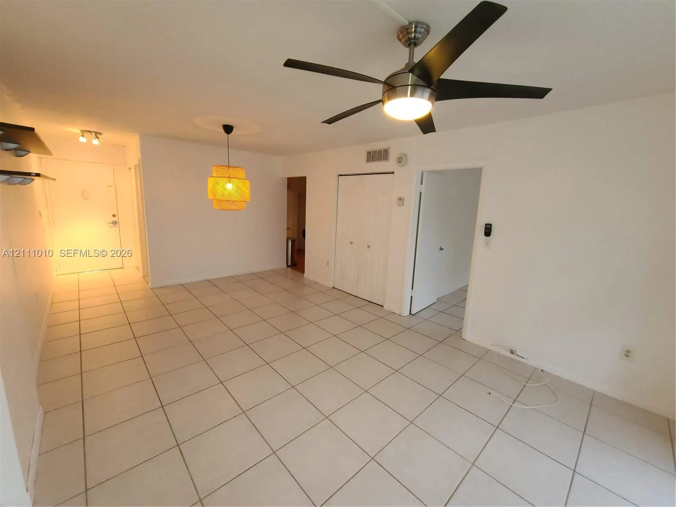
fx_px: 254
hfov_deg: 106.2
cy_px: 254
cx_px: 338
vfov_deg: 89.9
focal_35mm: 13
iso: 400
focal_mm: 2.2
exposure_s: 1/60
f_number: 2.2
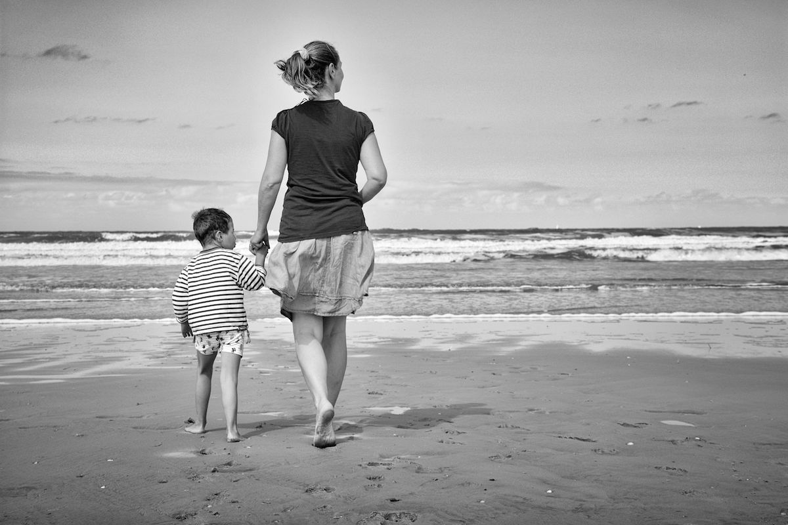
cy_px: 262
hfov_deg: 28.1
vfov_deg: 18.9
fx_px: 1576
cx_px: 394
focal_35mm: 72
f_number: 8
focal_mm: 48
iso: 100
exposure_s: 1/400
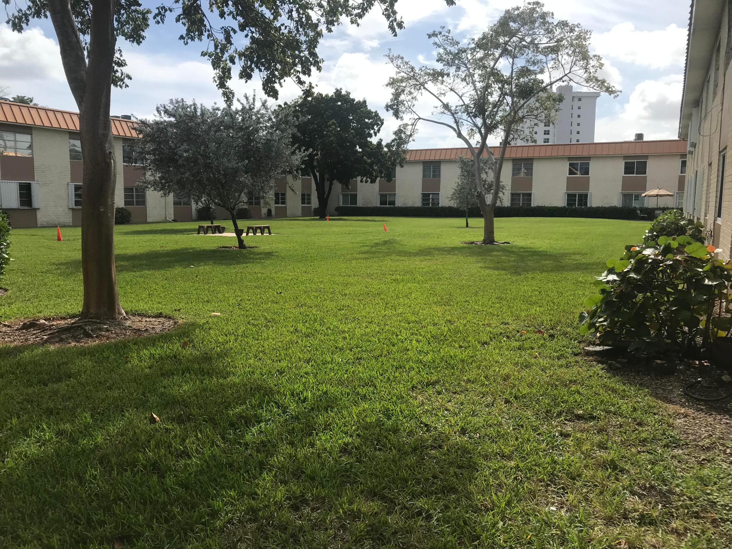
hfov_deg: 63.4
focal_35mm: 28
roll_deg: +0.1
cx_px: 366
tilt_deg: -7.5
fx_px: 592
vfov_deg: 49.7
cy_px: 274
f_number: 1.8
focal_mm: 3.99
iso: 20
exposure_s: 1/2817
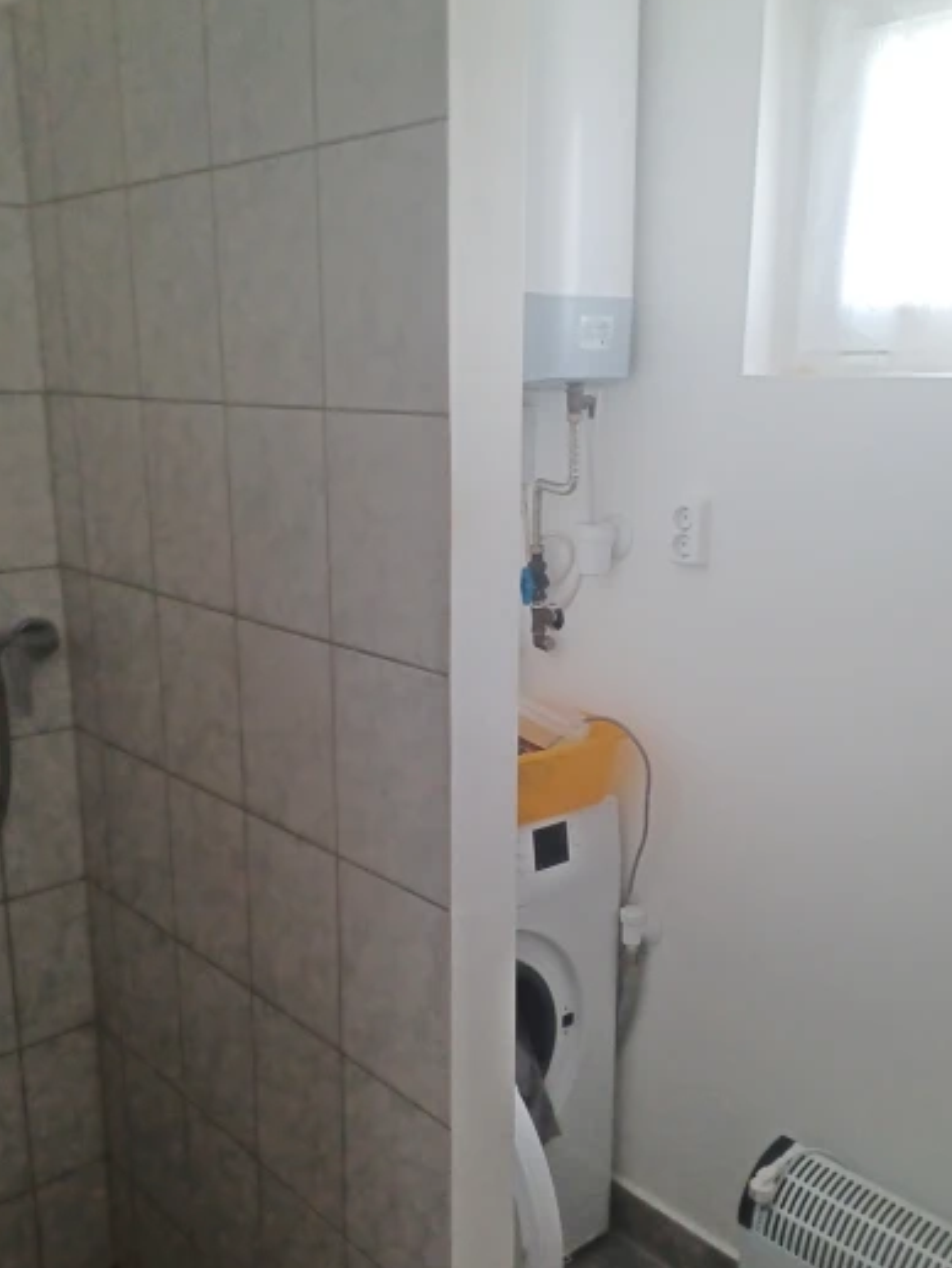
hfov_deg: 48.2
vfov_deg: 61.5
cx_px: 464
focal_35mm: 29
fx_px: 1063
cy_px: 697
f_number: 1.8
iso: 320
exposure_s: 1/33.3
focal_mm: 4.6
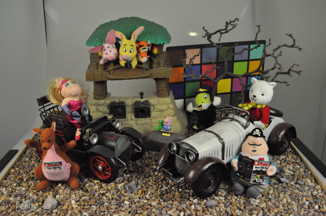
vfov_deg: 39.9
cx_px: 163
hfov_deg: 57.3
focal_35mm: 33
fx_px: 298
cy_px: 108
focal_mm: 22
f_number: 11
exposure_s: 1/500
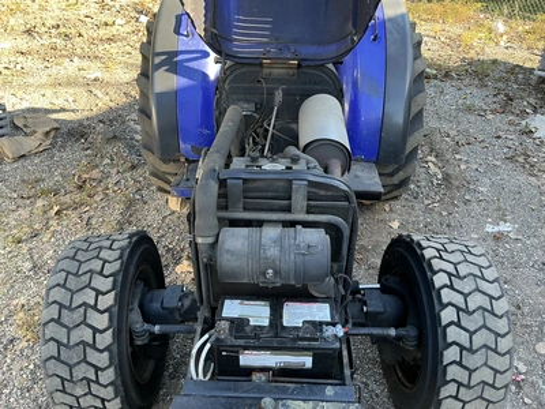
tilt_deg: -34.8
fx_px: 441
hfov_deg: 63.4
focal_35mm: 28
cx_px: 272
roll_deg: -1.0
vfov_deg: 49.7
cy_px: 204
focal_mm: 3
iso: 40
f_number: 1.8
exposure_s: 1/122
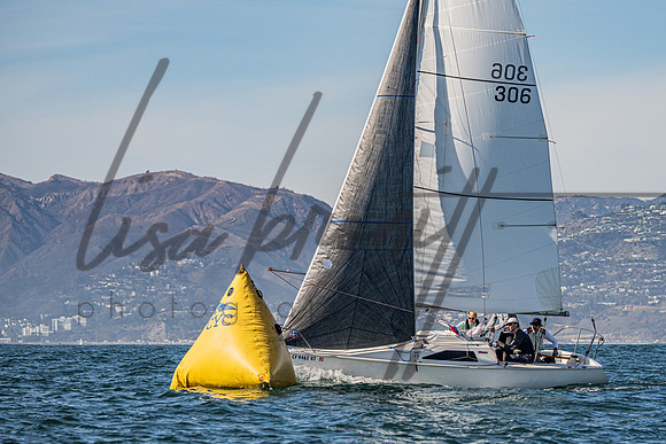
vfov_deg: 6.1
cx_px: 408
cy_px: 226
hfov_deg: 9.1
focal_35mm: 225
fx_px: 4170
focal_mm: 165
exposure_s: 1/3200
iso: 320
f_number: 5.6
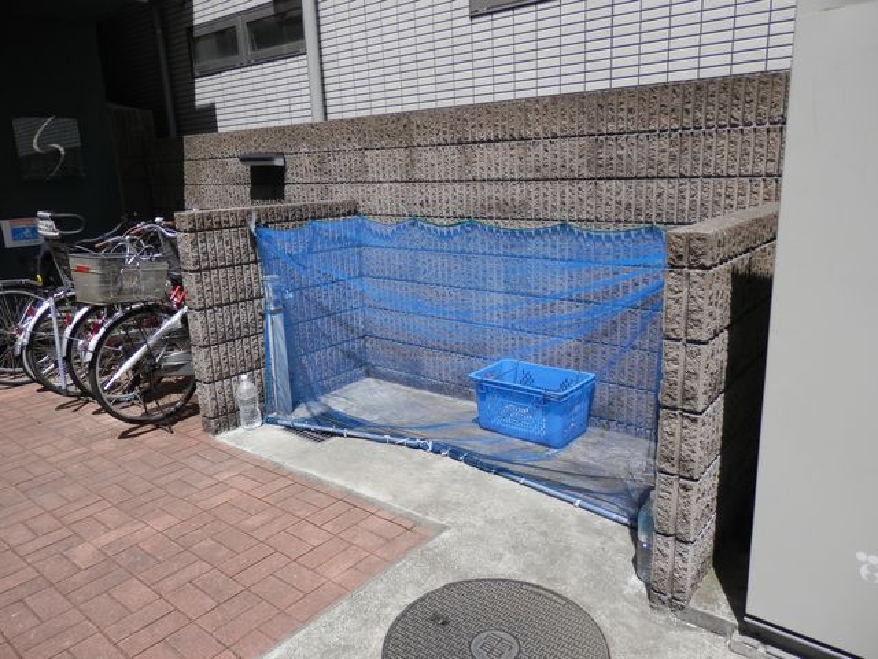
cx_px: 439
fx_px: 634
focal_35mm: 25
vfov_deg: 54.9
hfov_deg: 69.4
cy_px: 330
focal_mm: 4.5
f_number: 8.7
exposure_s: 1/125
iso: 80
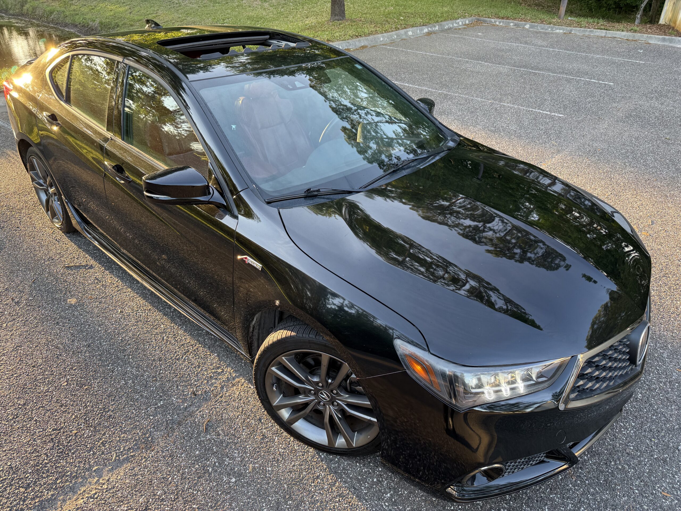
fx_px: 472
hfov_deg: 71.6
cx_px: 340
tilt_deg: -33.0
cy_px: 256
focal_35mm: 24
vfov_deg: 56.8
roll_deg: -1.7
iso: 80
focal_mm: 6.76
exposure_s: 1/100
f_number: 1.78
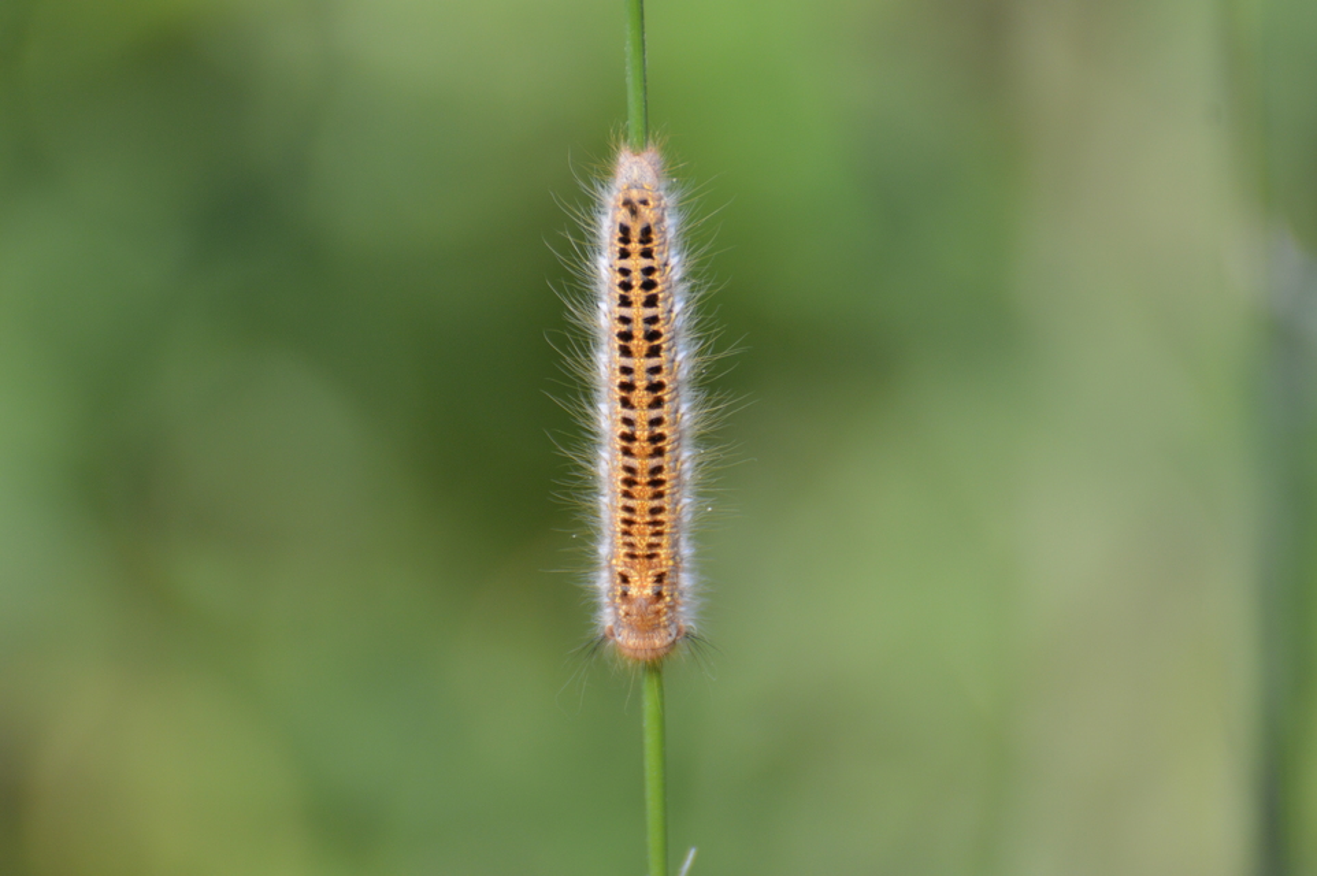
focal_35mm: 450
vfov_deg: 3.1
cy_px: 438
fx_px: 16451
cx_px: 658
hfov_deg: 4.6
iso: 400
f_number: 5.6
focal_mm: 300
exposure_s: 1/400
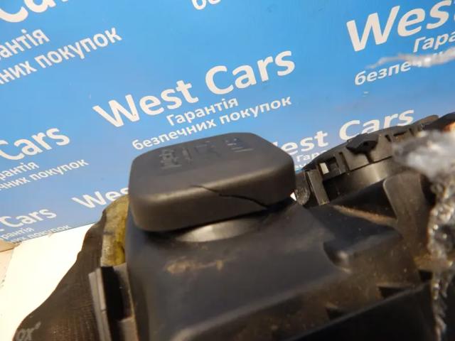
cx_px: 228
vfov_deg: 58.9
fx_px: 302
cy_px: 170
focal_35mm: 23
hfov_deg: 73.9
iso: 400
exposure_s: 1/30
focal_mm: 4
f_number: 3
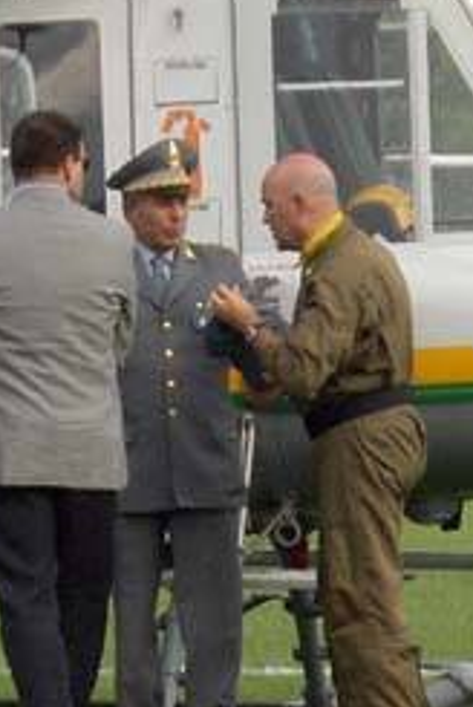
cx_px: 81
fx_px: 4697
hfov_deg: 5.8
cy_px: 366
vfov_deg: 8.6
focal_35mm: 239
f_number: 4.7
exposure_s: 1/351
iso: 200
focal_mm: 29
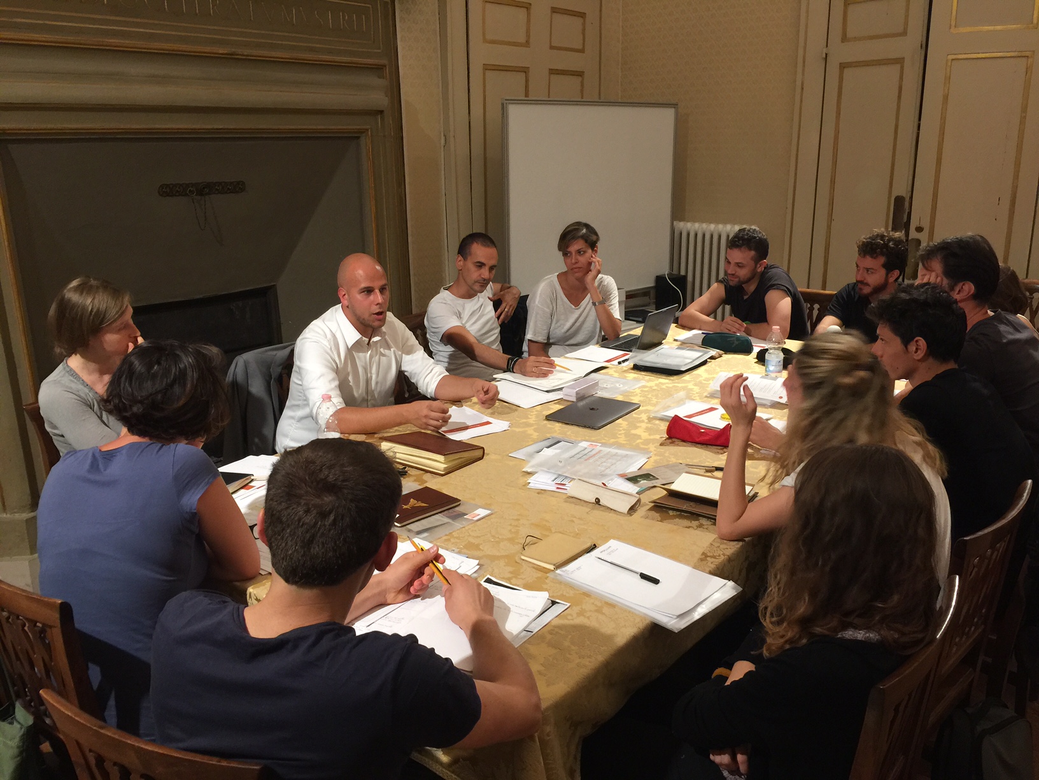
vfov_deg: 48.2
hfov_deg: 61.7
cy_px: 390
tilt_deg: -15.5
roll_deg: +0.0
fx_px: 870
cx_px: 520
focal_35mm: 29
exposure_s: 1/17
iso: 64
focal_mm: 4.15
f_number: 2.2
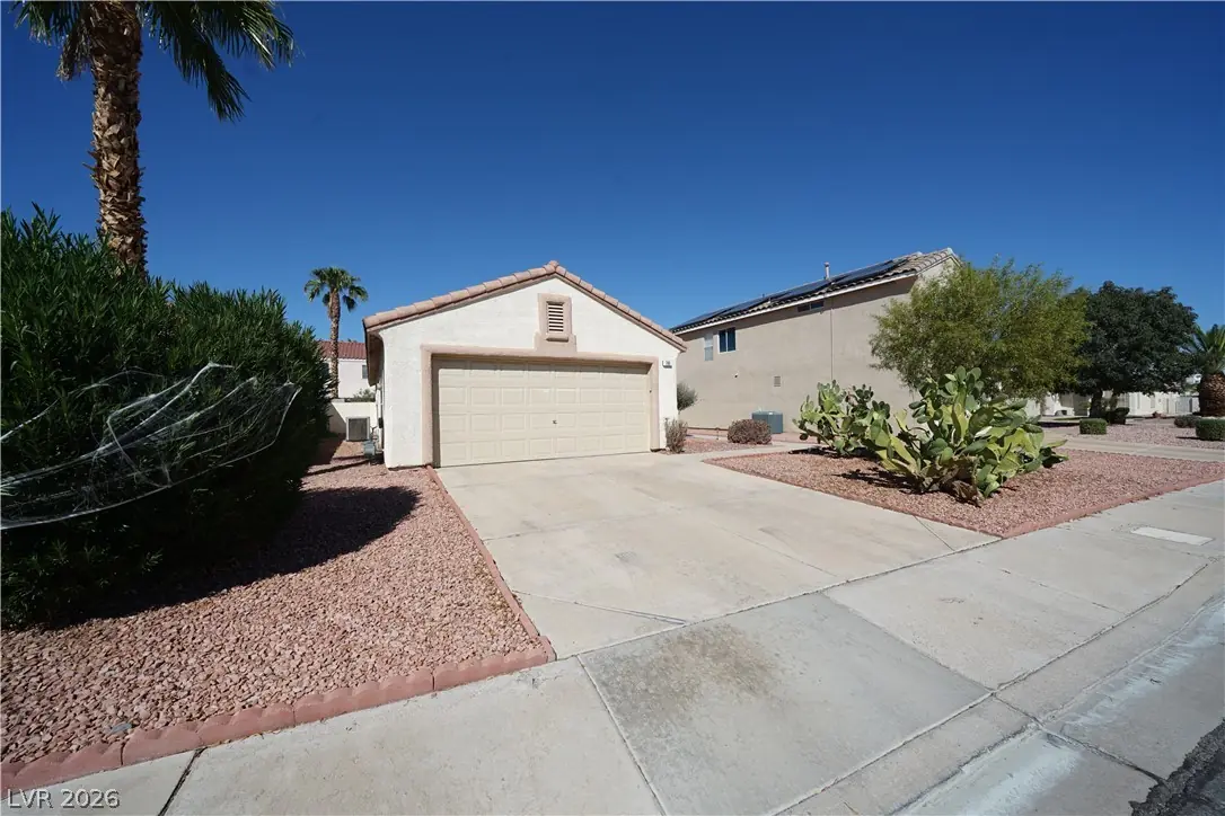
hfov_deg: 112.6
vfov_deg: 90.0
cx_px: 612
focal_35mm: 12
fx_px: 408
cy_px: 408
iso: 50
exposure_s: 1/125
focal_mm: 12
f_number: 10
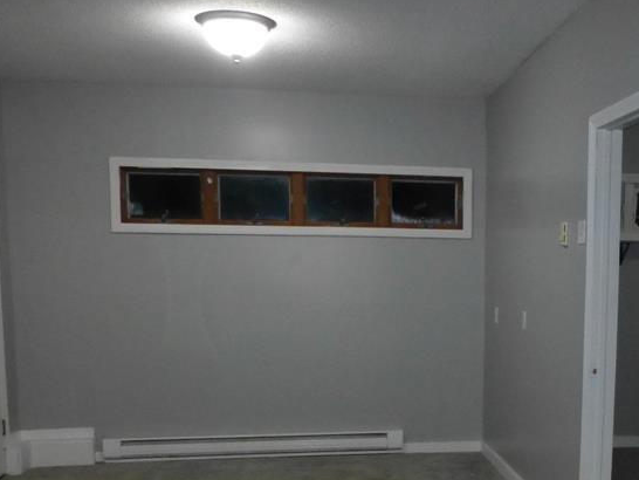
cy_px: 388
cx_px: 480
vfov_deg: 31.3
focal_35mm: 45
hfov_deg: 40.8
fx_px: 831
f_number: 3.3
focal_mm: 4.3
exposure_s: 1/60
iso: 800
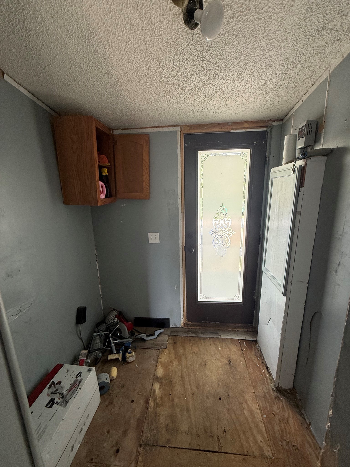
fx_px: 189
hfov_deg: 85.7
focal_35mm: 14
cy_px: 234
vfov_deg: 102.1
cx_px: 175
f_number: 2.2
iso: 125
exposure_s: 1/99
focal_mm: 2.22
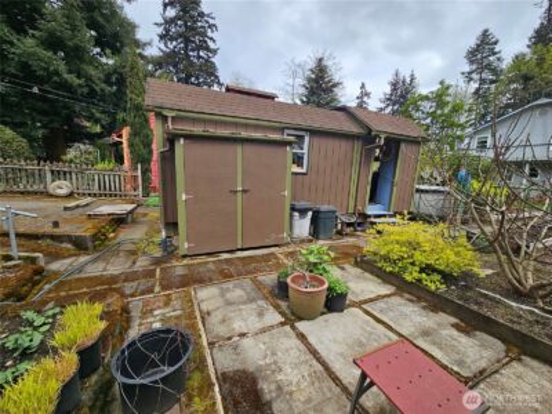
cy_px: 207
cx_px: 276
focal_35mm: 13
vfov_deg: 89.9
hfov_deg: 106.2
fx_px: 207
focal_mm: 2.2
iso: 64
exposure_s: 1/769
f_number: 2.2
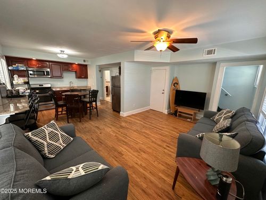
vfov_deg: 85.7
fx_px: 108
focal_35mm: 14
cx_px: 133
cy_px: 100
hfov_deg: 102.1
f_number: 2.2
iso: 320
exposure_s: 1/60
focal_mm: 2.22
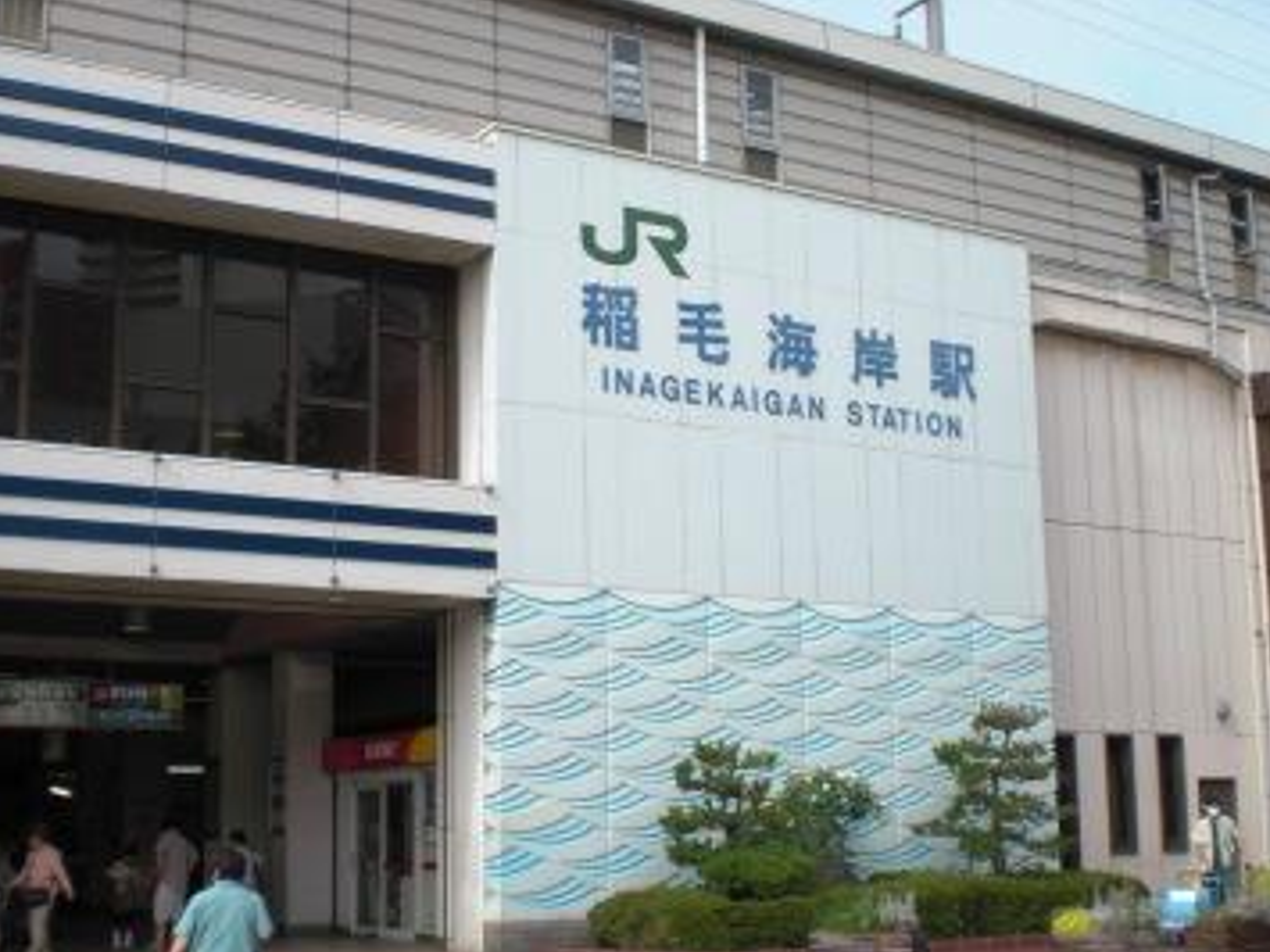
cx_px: 587
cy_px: 480
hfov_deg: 39.6
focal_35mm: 48
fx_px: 1760
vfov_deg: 30.2
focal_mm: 6.3
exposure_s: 1/250
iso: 64
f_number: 5.6
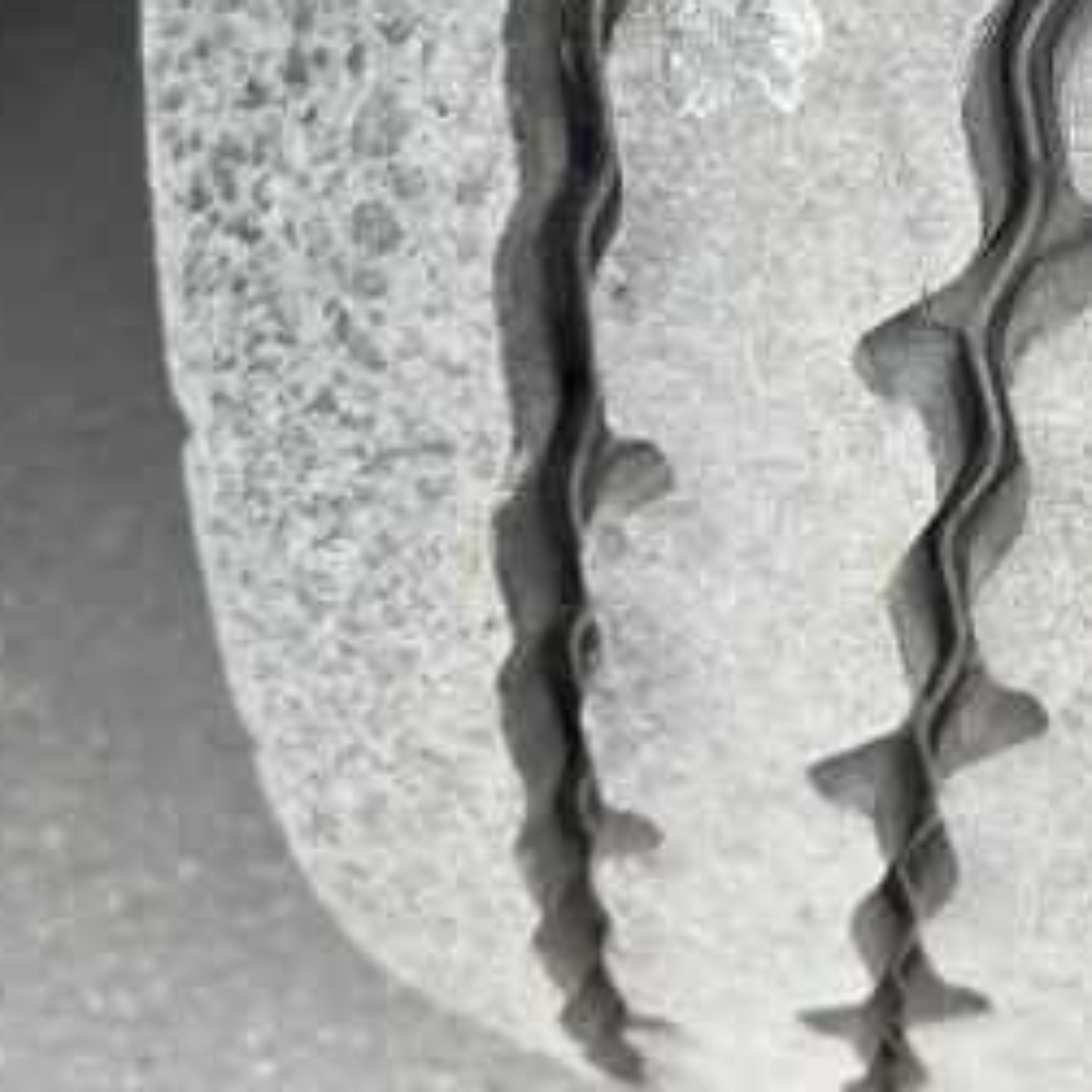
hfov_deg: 29.6
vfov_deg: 30.3
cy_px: 117
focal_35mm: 54
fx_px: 1927
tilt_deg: -42.6
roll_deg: -6.2
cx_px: 1083
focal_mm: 6.86
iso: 64
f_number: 1.78
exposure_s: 1/141
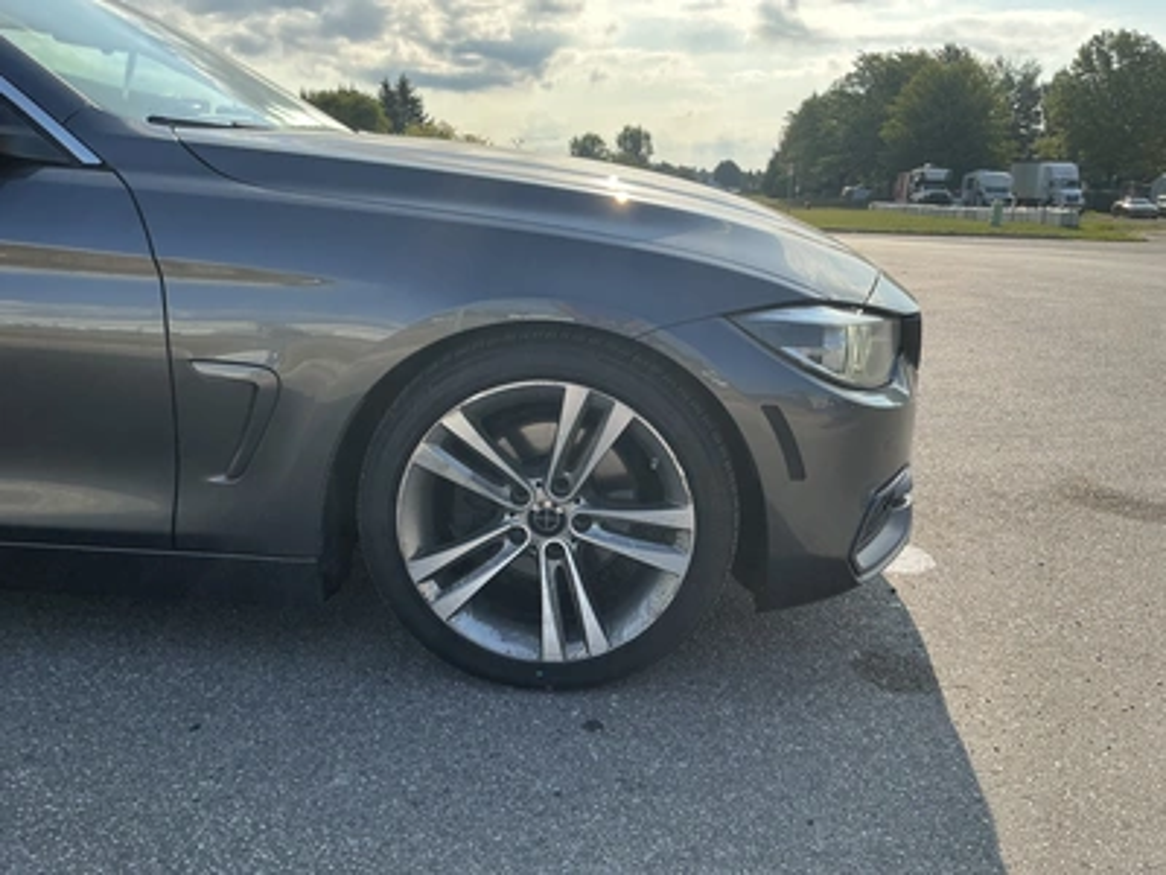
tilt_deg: -13.0
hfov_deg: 63.4
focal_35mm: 28
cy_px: 438
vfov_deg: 49.7
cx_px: 583
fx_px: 943
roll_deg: -1.0
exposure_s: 1/1250
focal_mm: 3
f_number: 1.8
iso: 25
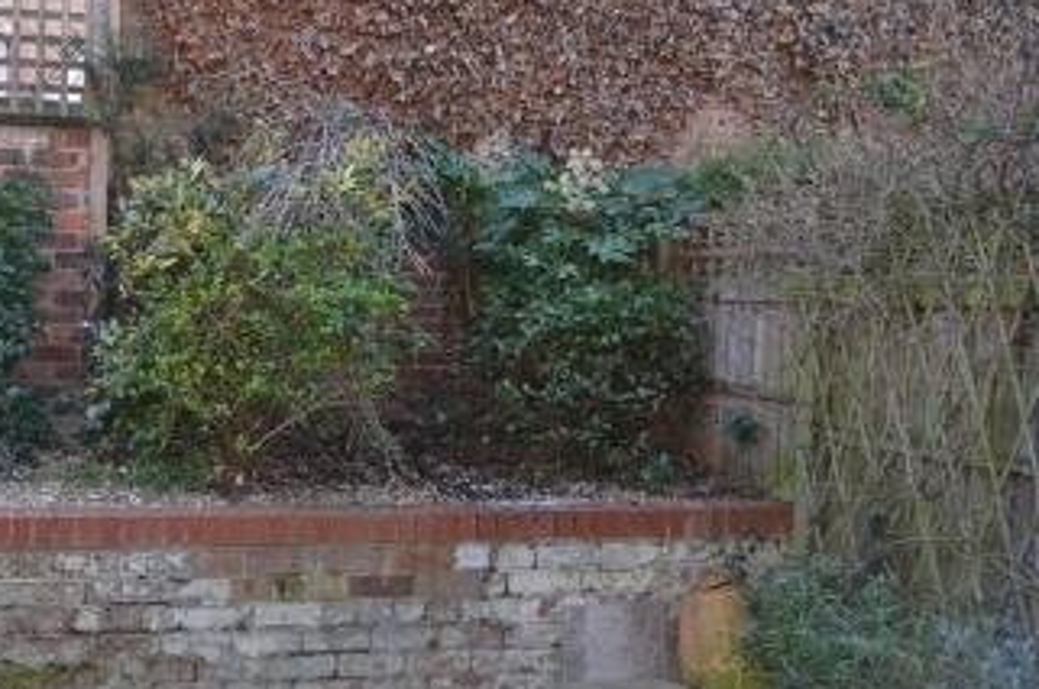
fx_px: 1412
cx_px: 285
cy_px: 393
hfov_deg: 39.5
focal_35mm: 49
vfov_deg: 27.4
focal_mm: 22
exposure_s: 1/100
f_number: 4
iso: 400
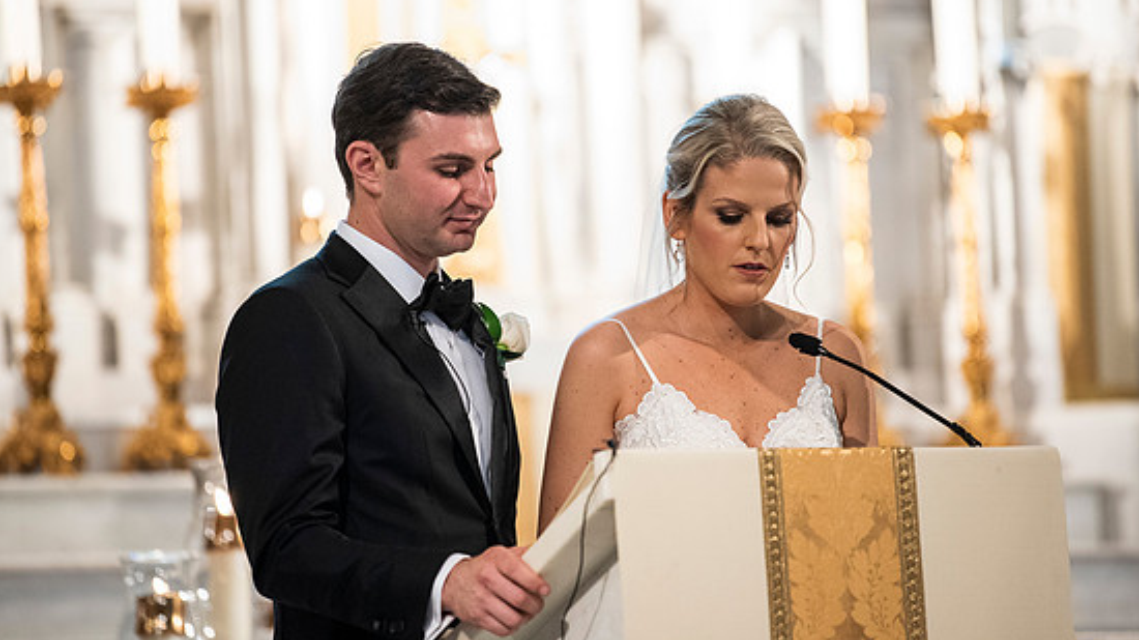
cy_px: 301
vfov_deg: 5.5
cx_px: 551
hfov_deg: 9.8
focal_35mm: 221
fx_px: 6673
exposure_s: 1/200
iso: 3200
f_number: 2.8
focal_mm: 200
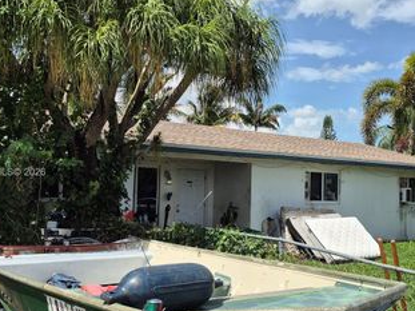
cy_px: 173
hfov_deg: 49.8
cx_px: 250
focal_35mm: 37
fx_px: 443
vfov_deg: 38.6
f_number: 1.8
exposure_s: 1/2264
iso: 25
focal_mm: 5.4
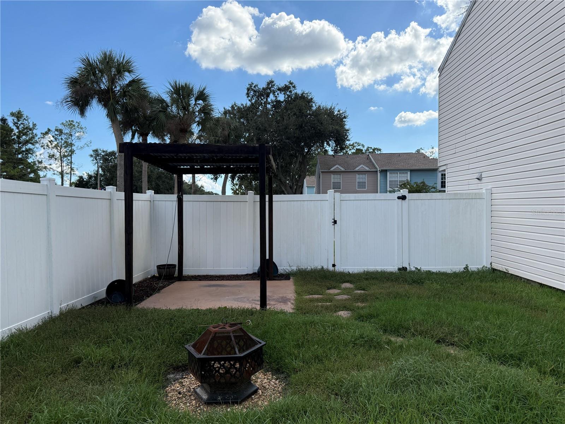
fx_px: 392
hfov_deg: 71.6
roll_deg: +0.2
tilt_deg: +0.5
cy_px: 212
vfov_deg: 56.8
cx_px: 282
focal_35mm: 24
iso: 100
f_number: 1.78
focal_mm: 6.76
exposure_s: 1/4167
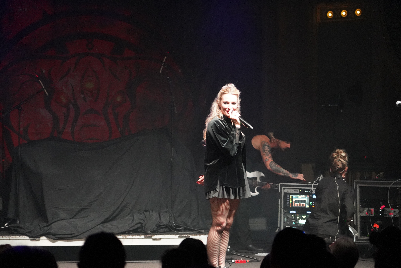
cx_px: 200
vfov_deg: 13.0
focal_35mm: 105
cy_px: 134
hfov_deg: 19.5
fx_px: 1169
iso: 12800
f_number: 4
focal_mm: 105
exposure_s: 1/125
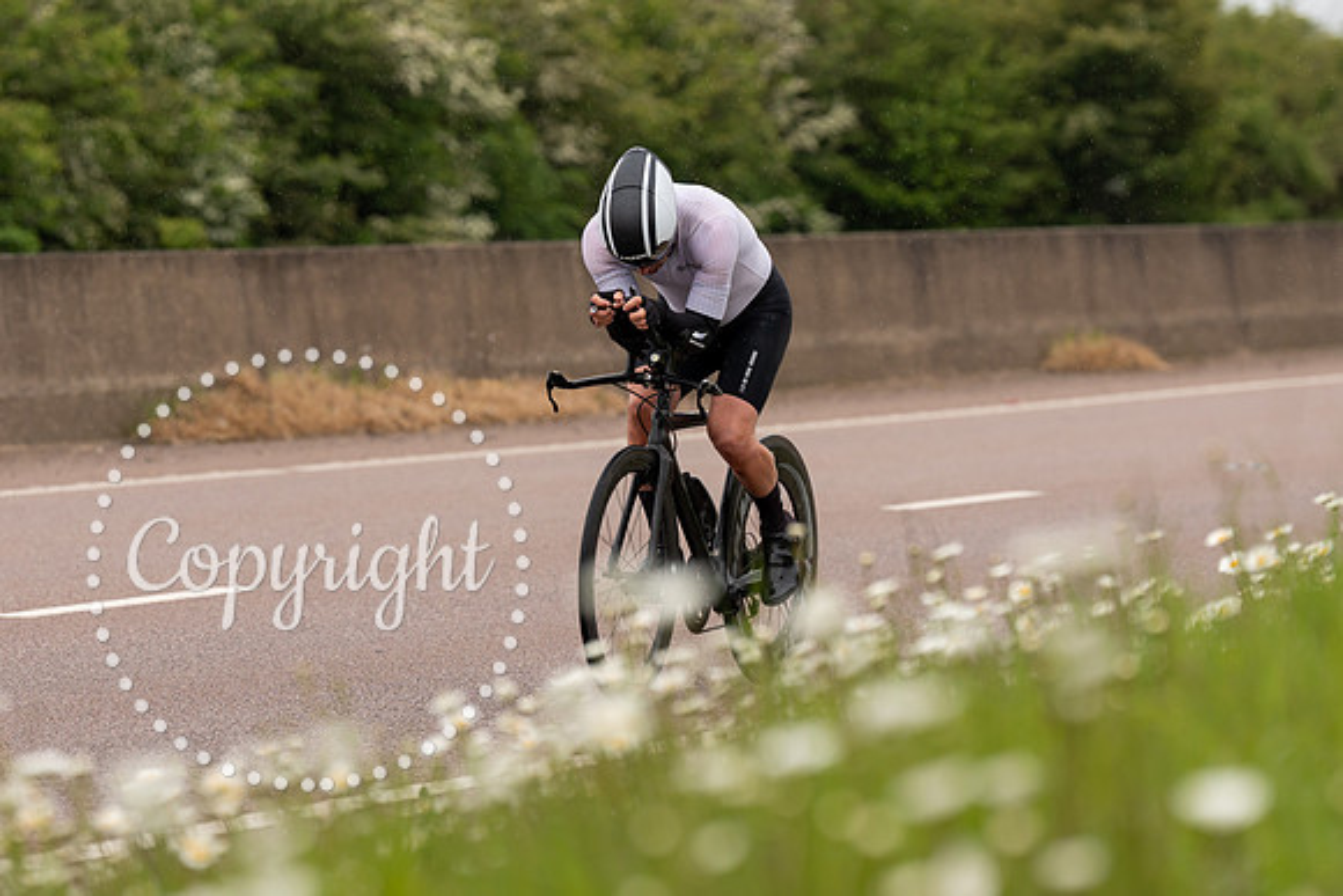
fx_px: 8957
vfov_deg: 5.7
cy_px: 280
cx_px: 729
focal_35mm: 240
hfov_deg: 8.6
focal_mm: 163
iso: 400
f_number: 3.5
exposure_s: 1/1000
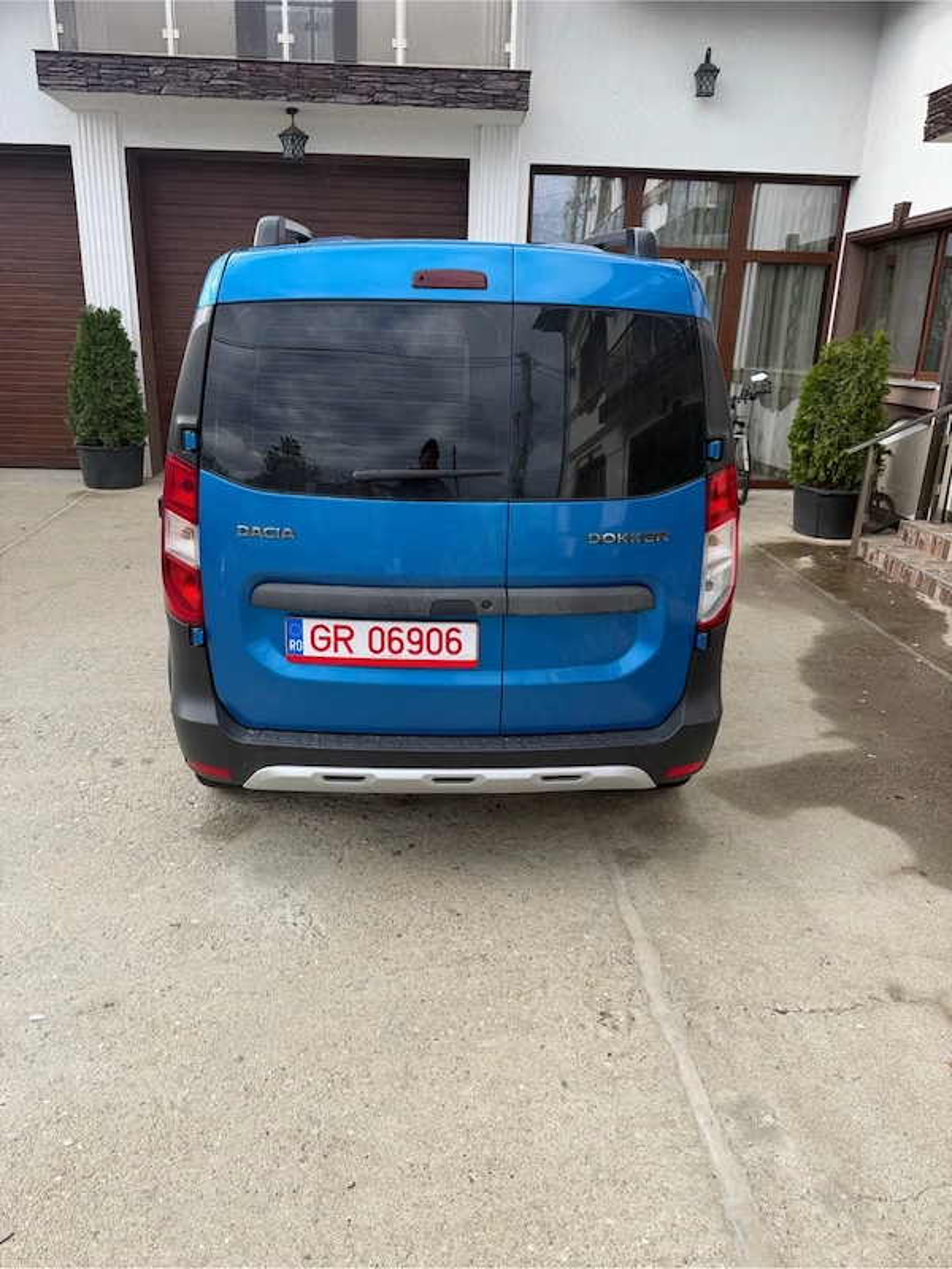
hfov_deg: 56.8
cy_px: 634
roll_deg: -1.4
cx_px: 476
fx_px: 880
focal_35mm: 24
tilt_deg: -18.3
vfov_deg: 71.6
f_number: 1.78
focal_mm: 6.76
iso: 80
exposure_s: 1/1337
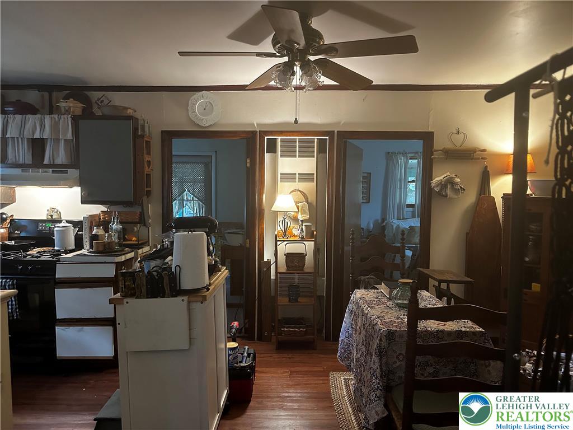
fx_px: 397
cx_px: 286
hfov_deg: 71.6
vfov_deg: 56.8
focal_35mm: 24
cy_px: 215
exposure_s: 1/40
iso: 800
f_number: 1.78
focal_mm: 6.86
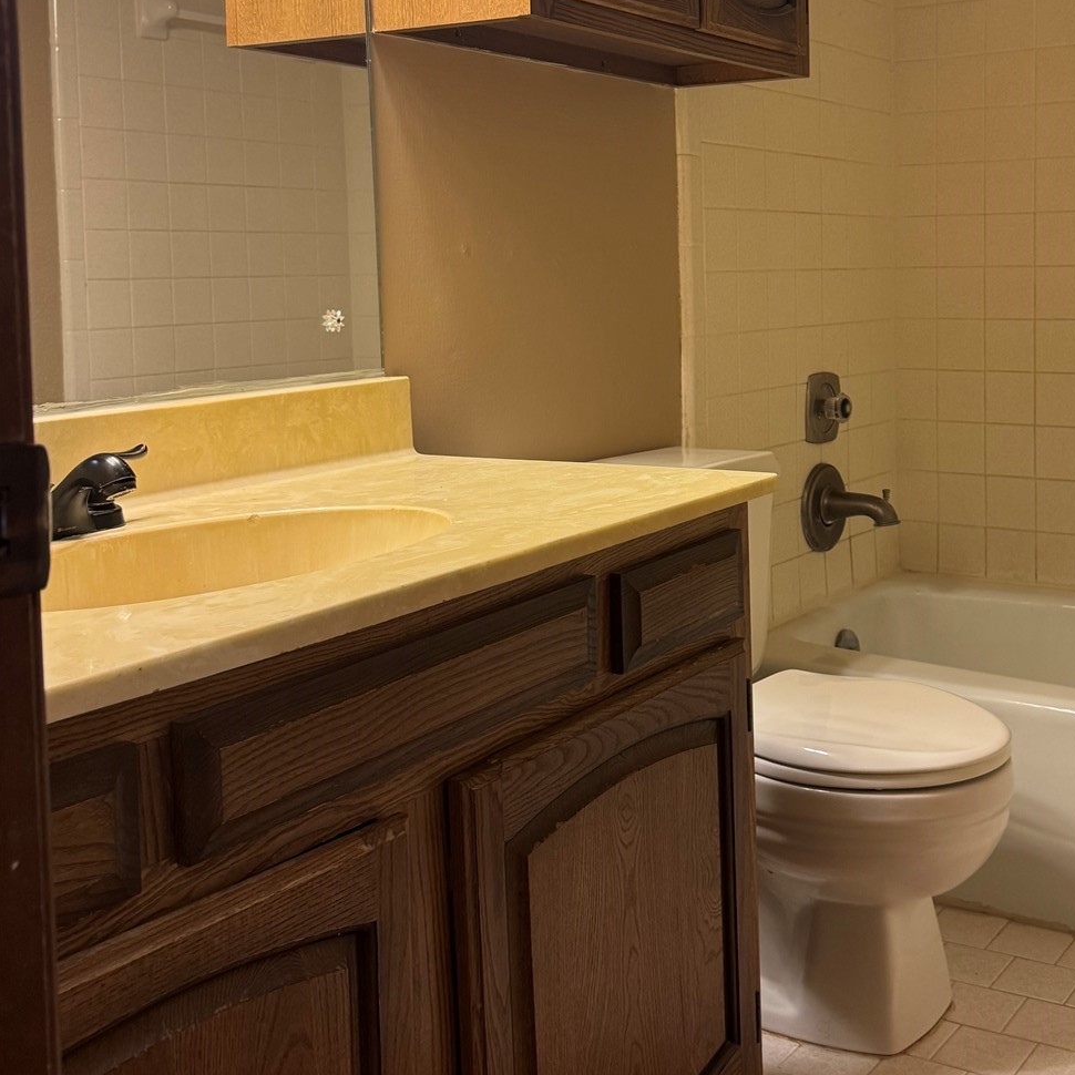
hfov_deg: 39.0
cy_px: 348
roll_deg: +0.6
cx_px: 797
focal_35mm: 42
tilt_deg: -3.7
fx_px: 1476
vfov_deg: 39.5
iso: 200
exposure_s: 1/60
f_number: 1.78
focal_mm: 6.76
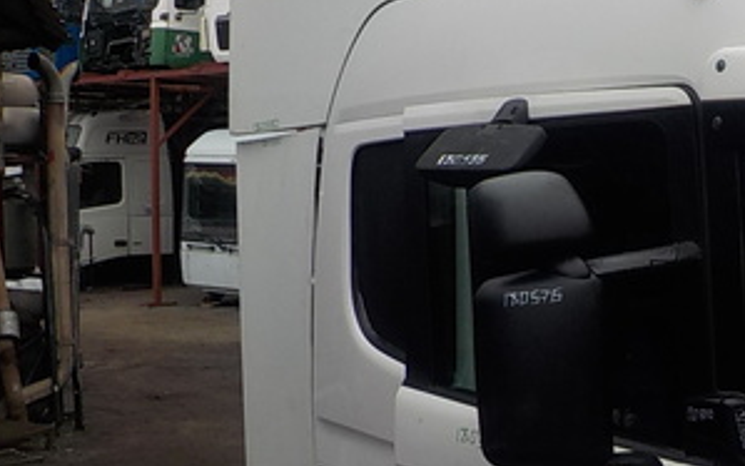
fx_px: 1381
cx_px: 762
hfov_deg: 28.2
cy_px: 346
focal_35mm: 68
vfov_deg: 19.0
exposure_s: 1/160
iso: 125
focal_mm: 4.1
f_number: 3.3
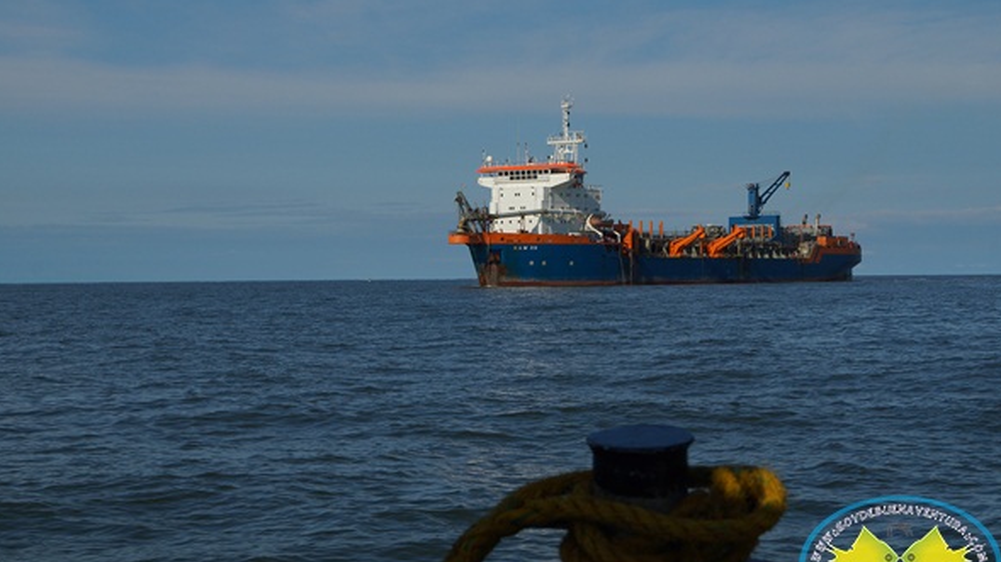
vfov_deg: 18.8
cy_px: 306
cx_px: 500
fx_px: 1698
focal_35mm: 64
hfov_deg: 32.8
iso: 100
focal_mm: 40
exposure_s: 1/200
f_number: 11
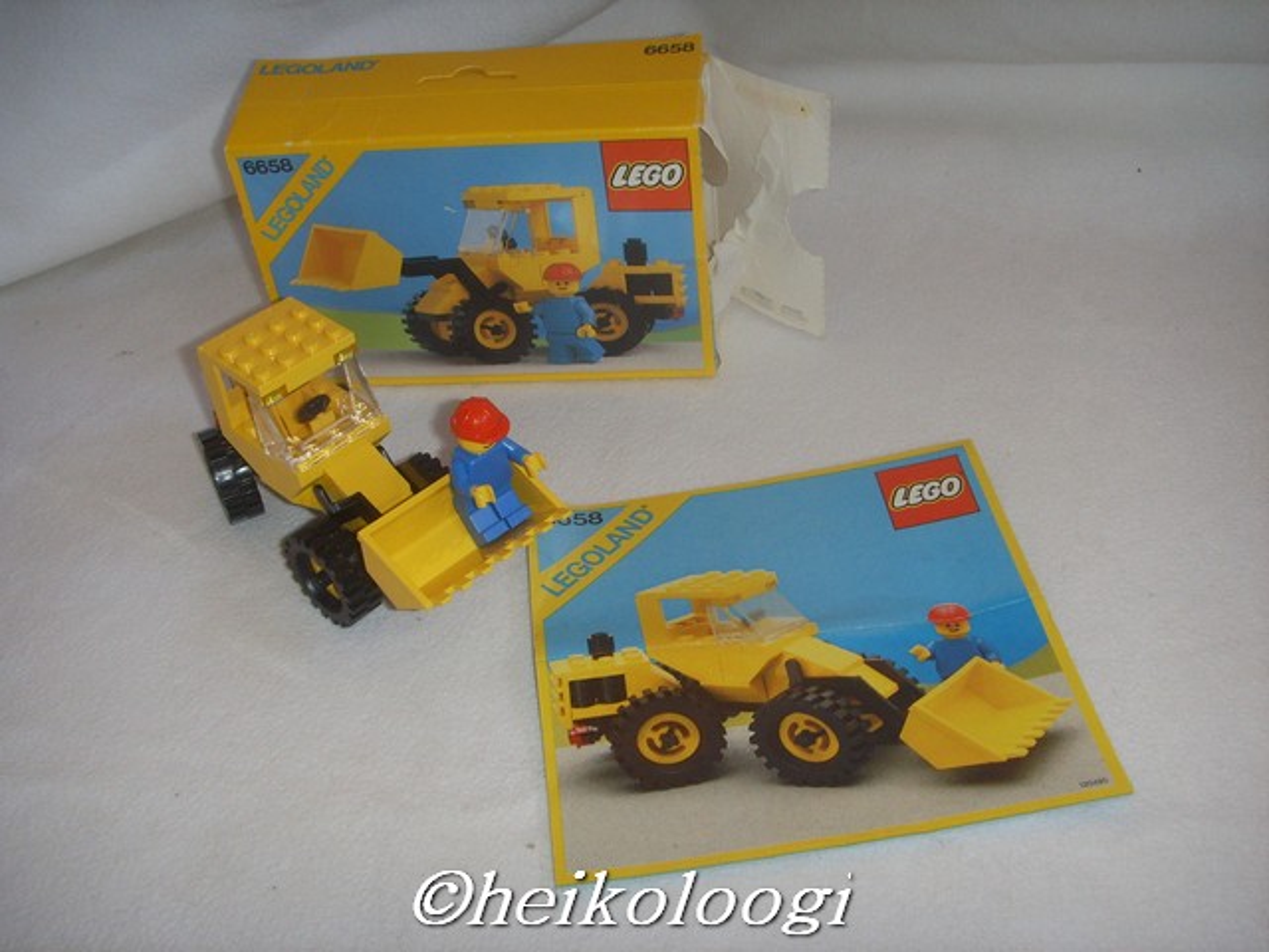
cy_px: 476
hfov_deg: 47.9
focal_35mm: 39
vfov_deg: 36.8
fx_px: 1430
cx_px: 634
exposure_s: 1/45
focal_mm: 6.6
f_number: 3.5
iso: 100
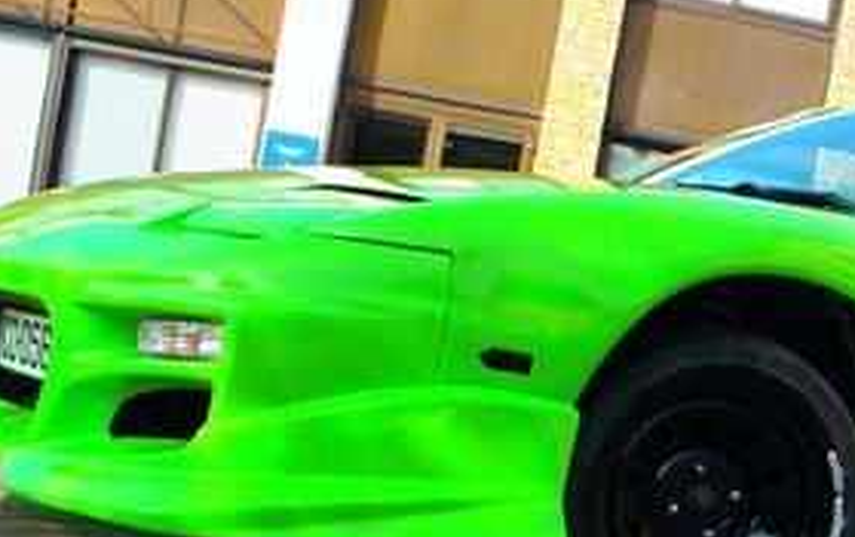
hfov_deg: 28.6
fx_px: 1586
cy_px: 516
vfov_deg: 18.8
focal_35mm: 68
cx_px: 824
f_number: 7
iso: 160
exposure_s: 1/250
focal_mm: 5
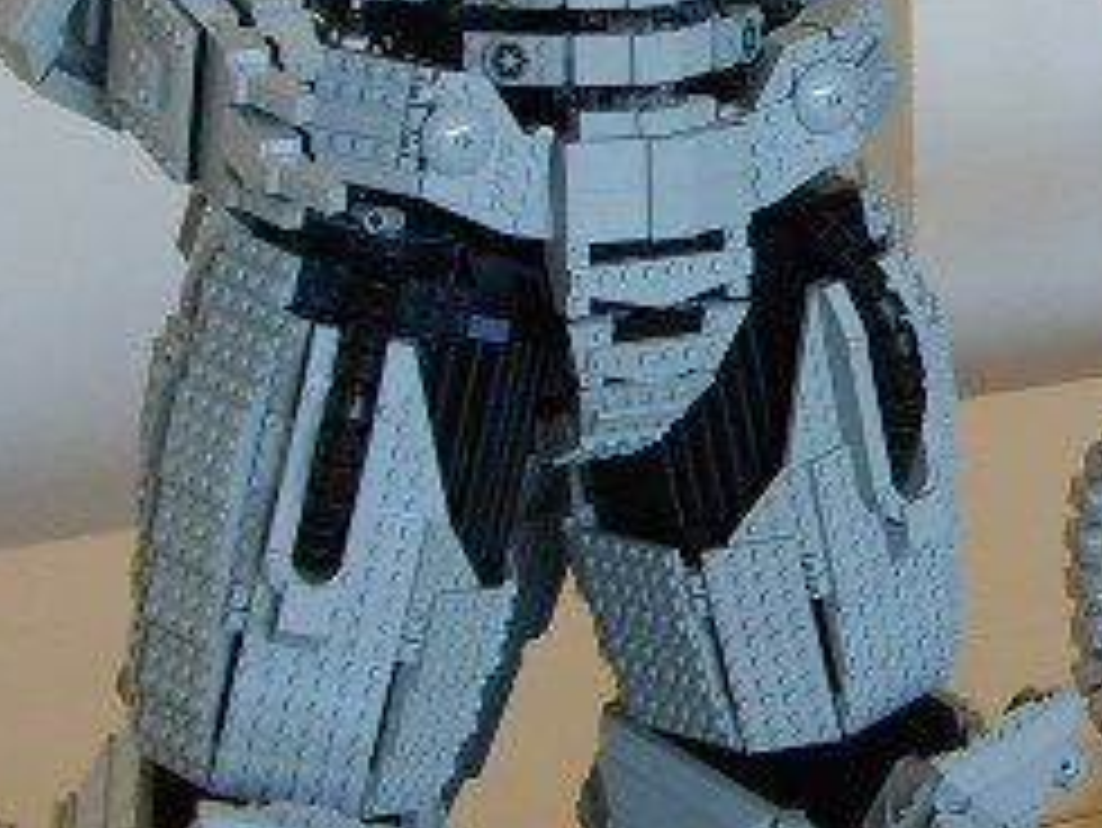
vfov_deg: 10.1
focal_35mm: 146
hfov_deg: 13.3
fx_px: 4650
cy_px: 184
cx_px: 1169
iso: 60
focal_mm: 5.8
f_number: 2.8
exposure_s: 1/30
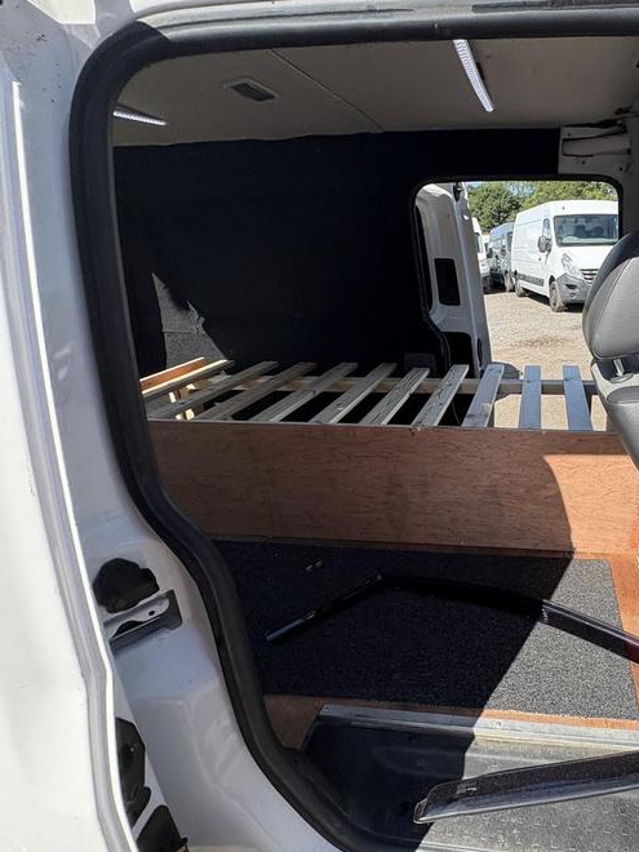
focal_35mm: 19
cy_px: 422
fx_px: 468
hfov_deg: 63.5
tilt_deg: -11.5
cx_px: 500
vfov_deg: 84.7
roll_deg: +1.2
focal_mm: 2.22
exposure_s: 1/921
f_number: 2.2
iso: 64
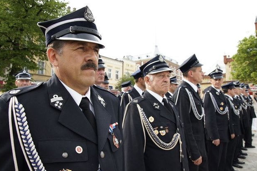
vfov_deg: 48.7
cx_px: 128
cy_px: 86
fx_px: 189
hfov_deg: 68.3
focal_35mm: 27
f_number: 6.3
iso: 100
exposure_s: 1/60
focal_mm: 17
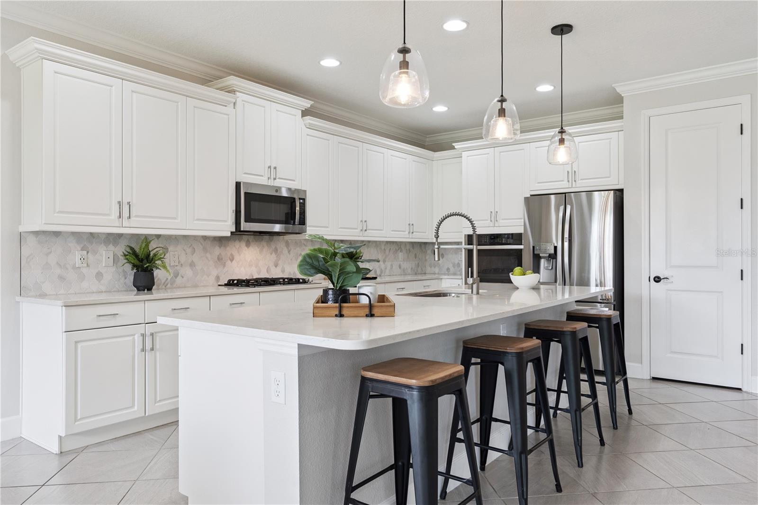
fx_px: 526
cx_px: 379
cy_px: 252
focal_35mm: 25
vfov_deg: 51.3
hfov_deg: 71.5
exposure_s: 1/40
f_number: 10
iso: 800
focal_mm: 25
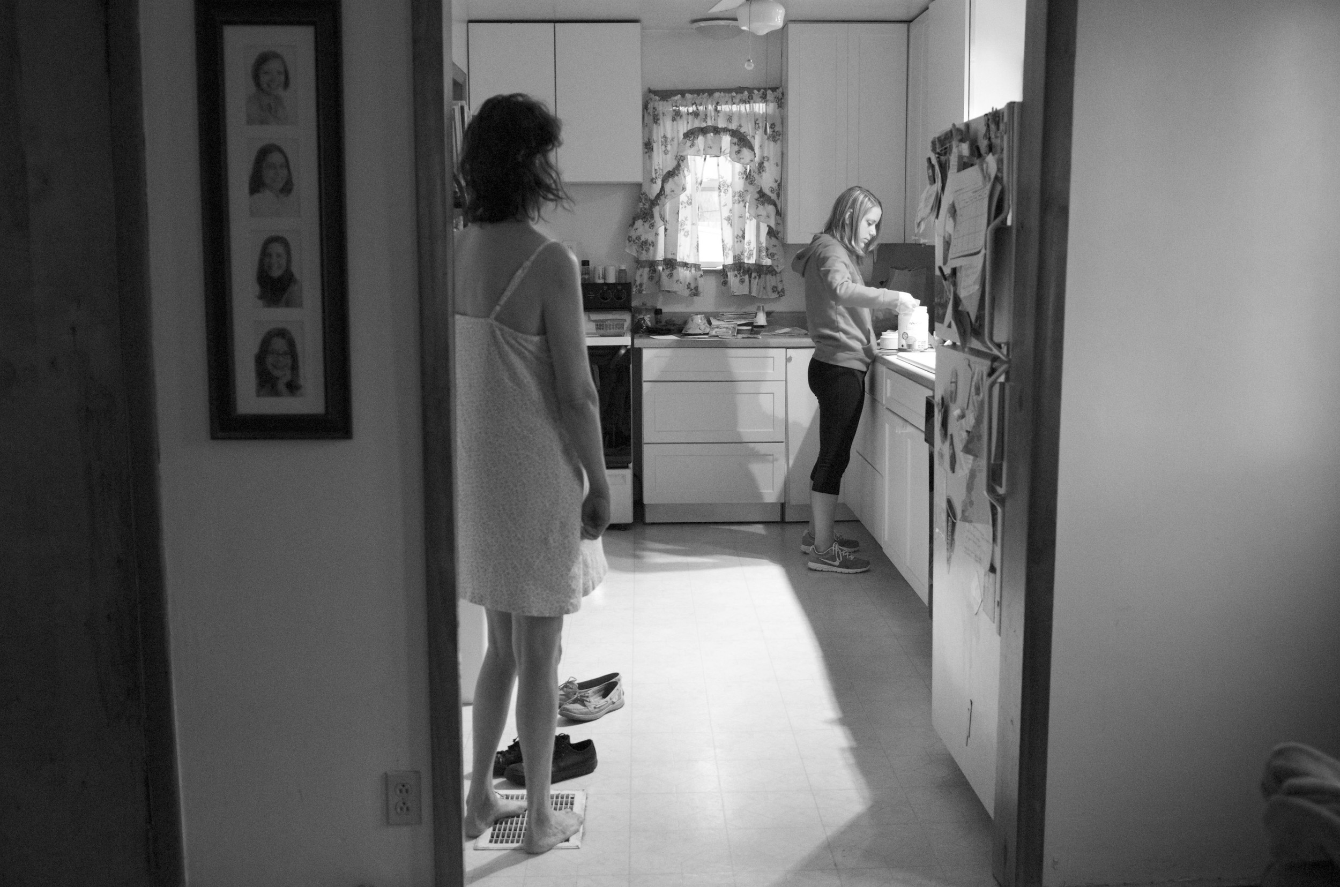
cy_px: 444
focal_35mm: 36
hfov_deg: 53.2
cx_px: 670
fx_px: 1337
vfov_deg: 36.7
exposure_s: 1/125
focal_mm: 24
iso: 6400
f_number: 2.8
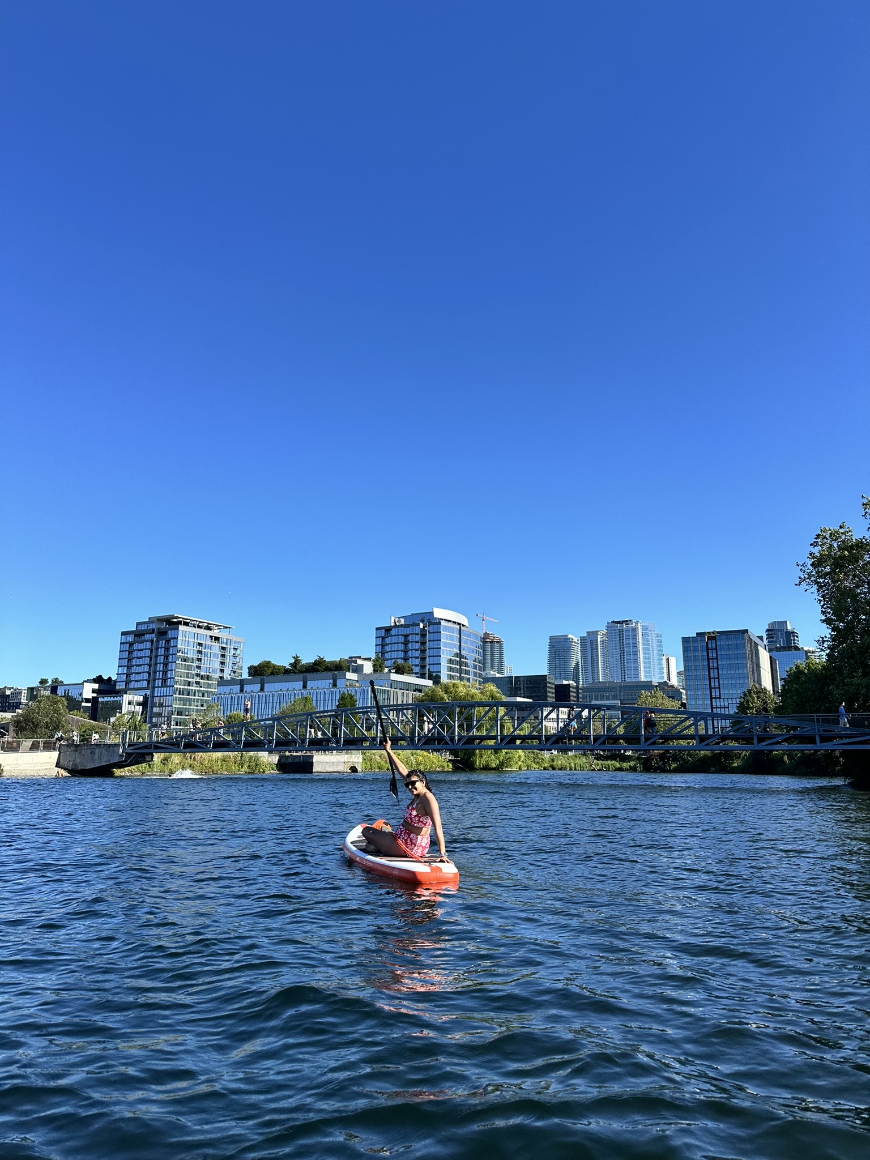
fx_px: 804
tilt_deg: +14.5
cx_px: 435
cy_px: 580
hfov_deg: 56.8
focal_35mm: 24
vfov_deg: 71.6
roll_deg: -0.9
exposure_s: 1/3247
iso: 80
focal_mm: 6.86
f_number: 1.78
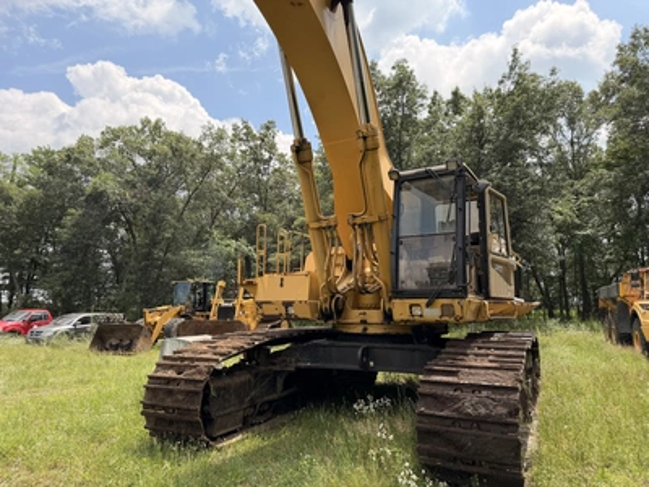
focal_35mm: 24
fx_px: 450
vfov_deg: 56.8
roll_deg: +0.0
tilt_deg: +7.9
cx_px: 324
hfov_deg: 71.6
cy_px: 244
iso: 100
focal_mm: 6.76
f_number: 1.78
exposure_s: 1/5714
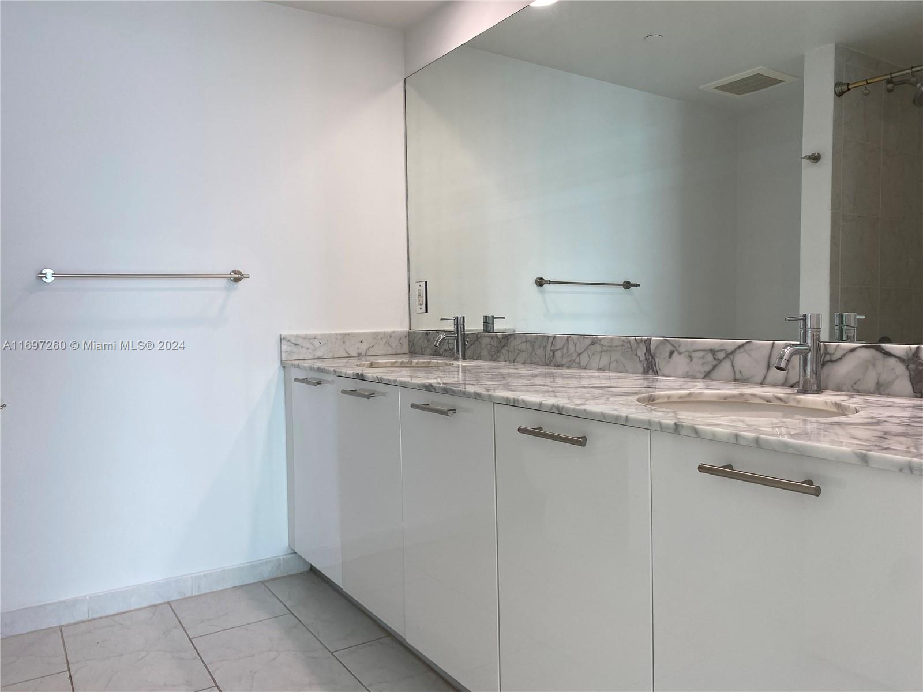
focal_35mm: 26
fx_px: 693
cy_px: 346
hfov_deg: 67.3
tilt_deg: -3.2
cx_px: 462
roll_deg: +1.2
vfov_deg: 53.1
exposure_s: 1/120
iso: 64
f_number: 1.8
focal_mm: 4.25
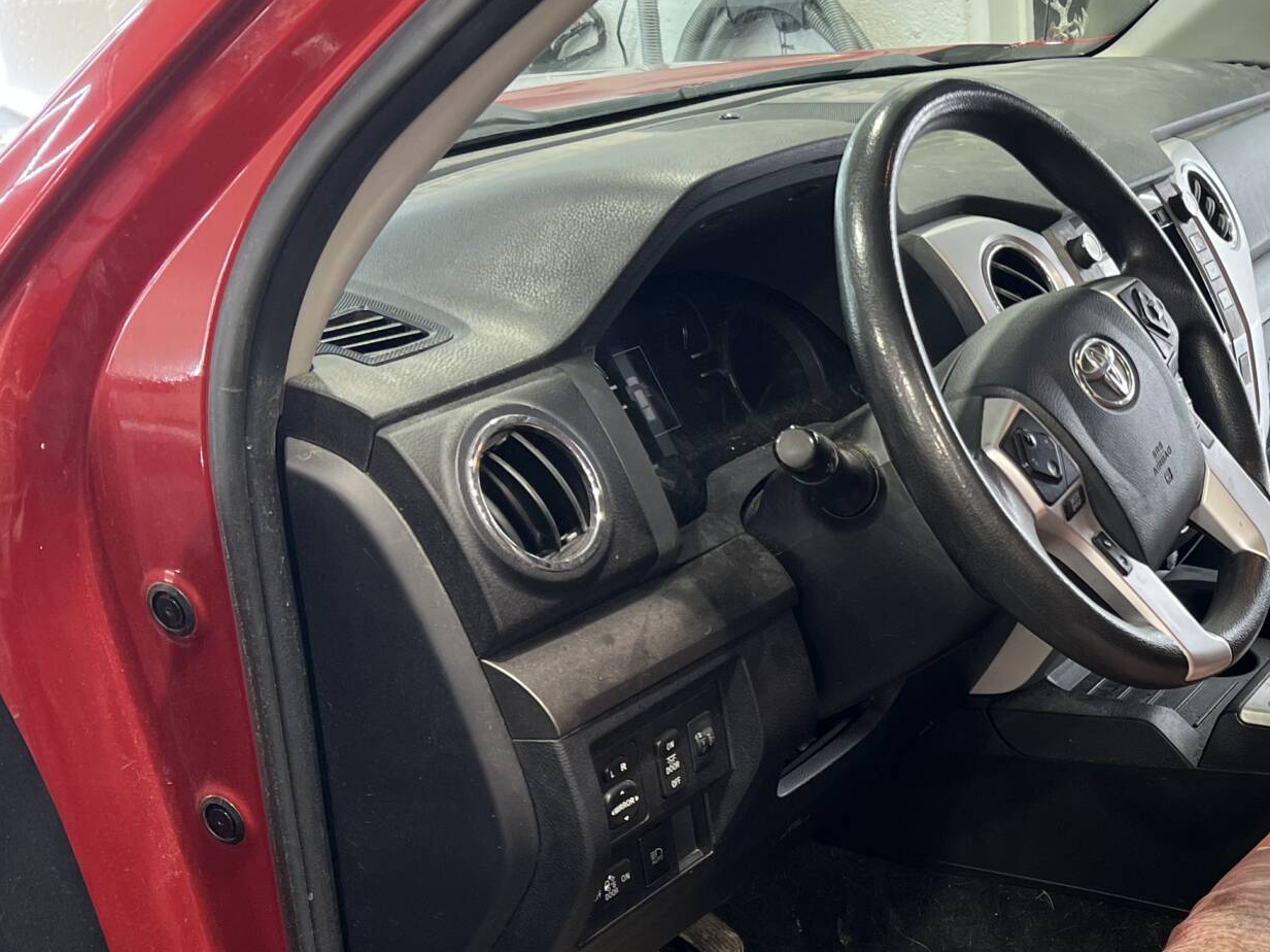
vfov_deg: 26.3
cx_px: 1303
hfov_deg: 32.4
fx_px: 1981
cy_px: 821
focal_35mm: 54
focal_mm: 5.7
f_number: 1.5
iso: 64
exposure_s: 1/60
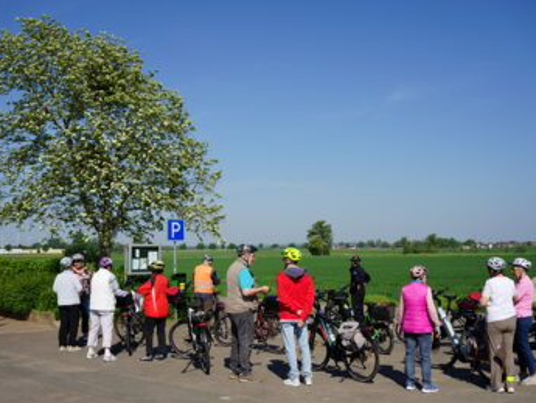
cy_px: 205
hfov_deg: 47.8
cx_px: 267
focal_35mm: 39
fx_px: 604
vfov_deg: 36.8
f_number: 6.3
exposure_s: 1/800
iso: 100
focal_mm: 35
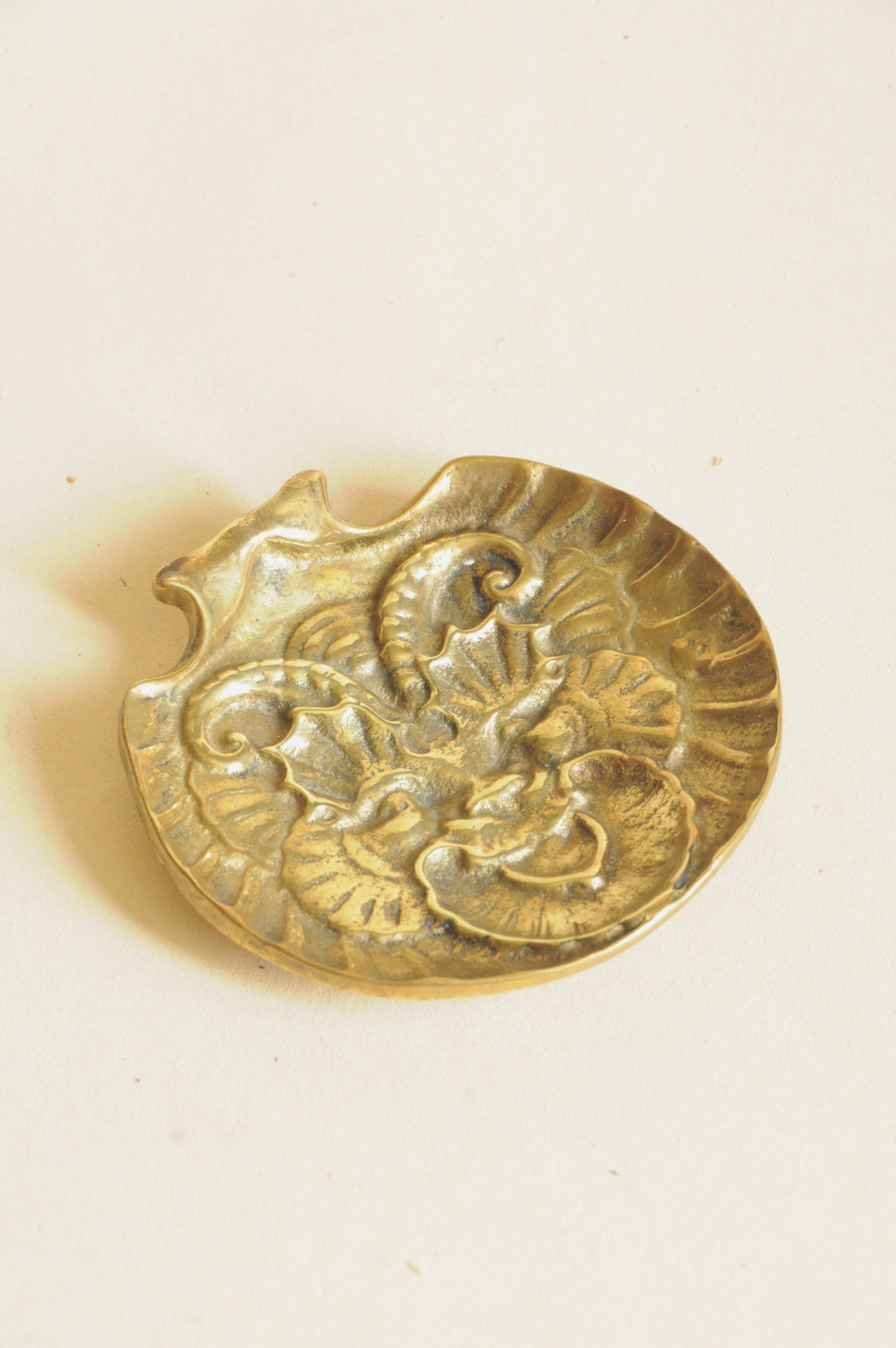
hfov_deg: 10.1
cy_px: 674
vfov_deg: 15.2
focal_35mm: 135
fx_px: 5053
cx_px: 448
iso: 2000
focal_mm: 90
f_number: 13
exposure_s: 1/20
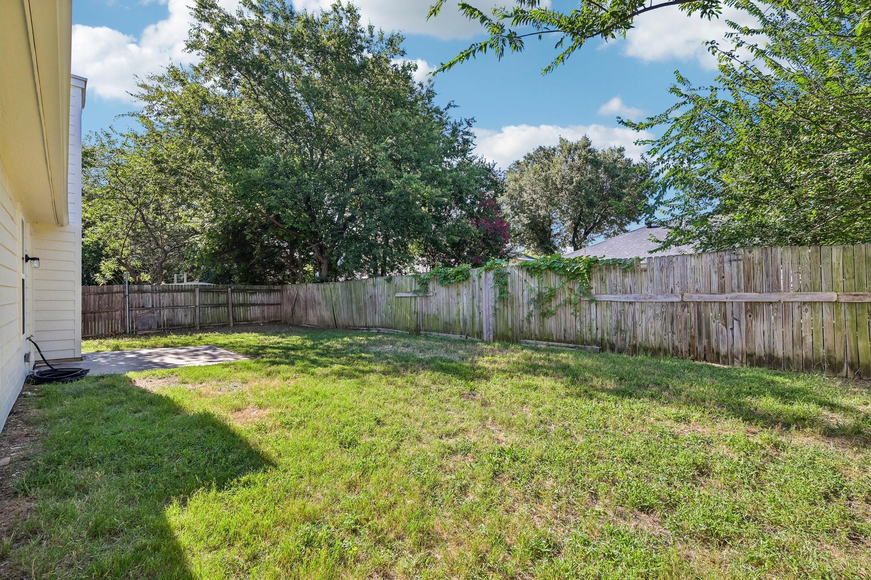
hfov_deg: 96.7
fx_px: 387
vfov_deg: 73.7
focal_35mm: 16
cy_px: 290
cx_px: 436
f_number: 8
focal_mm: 16
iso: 400
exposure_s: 1/320
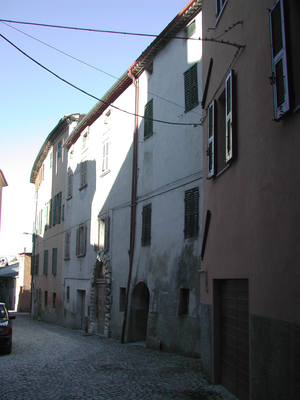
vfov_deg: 49.0
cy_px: 200
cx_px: 150
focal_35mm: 38
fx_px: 439
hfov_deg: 37.7
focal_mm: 8
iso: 100
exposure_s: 1/525
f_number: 2.8
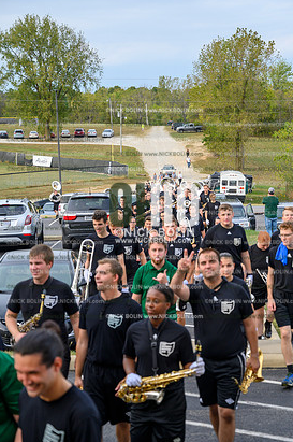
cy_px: 213
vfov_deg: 28.9
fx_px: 857
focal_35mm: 70
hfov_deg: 19.4
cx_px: 154
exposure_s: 1/800
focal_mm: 64
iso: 200
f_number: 4.5
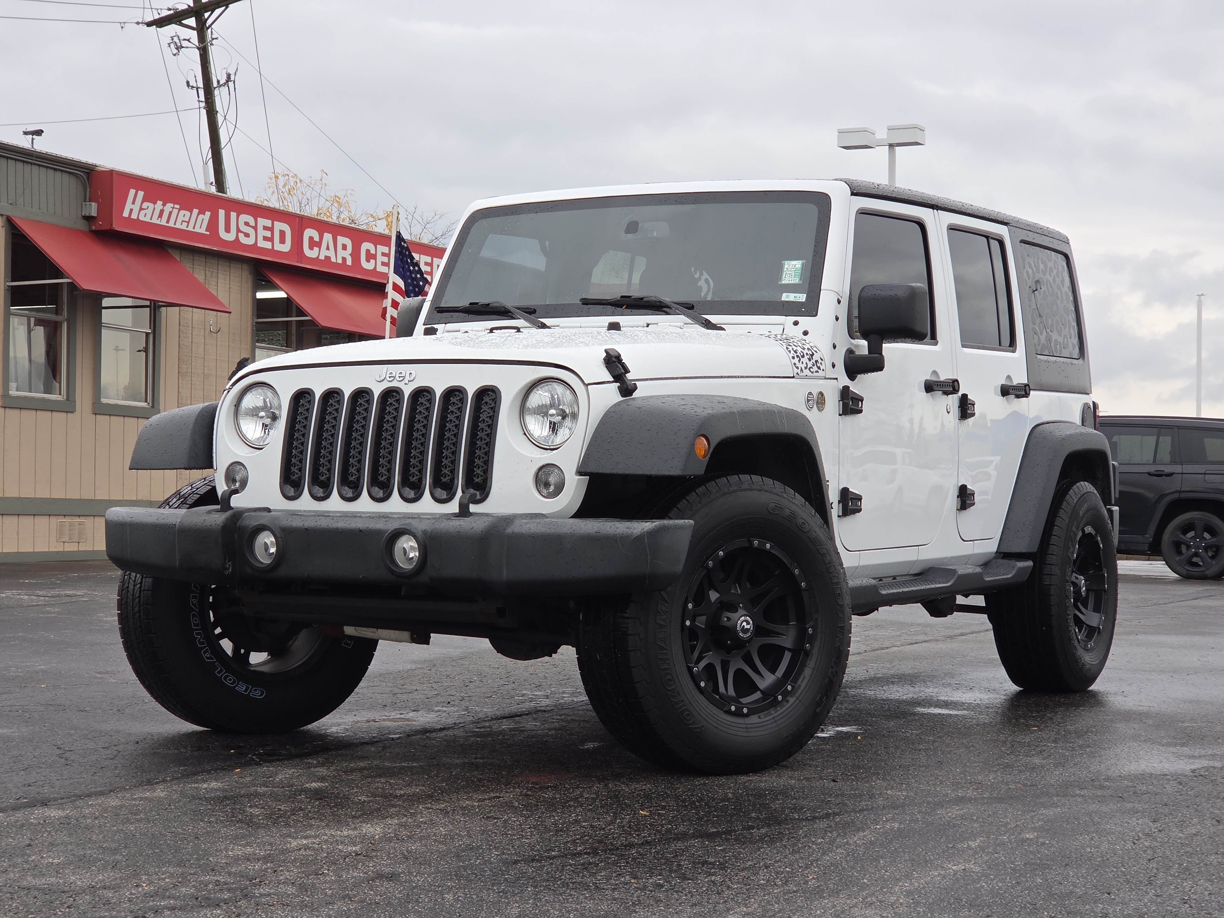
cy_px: 459
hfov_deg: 28.2
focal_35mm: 69
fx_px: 2440
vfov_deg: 21.3
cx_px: 612
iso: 32
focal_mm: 7
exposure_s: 1/120
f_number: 2.4
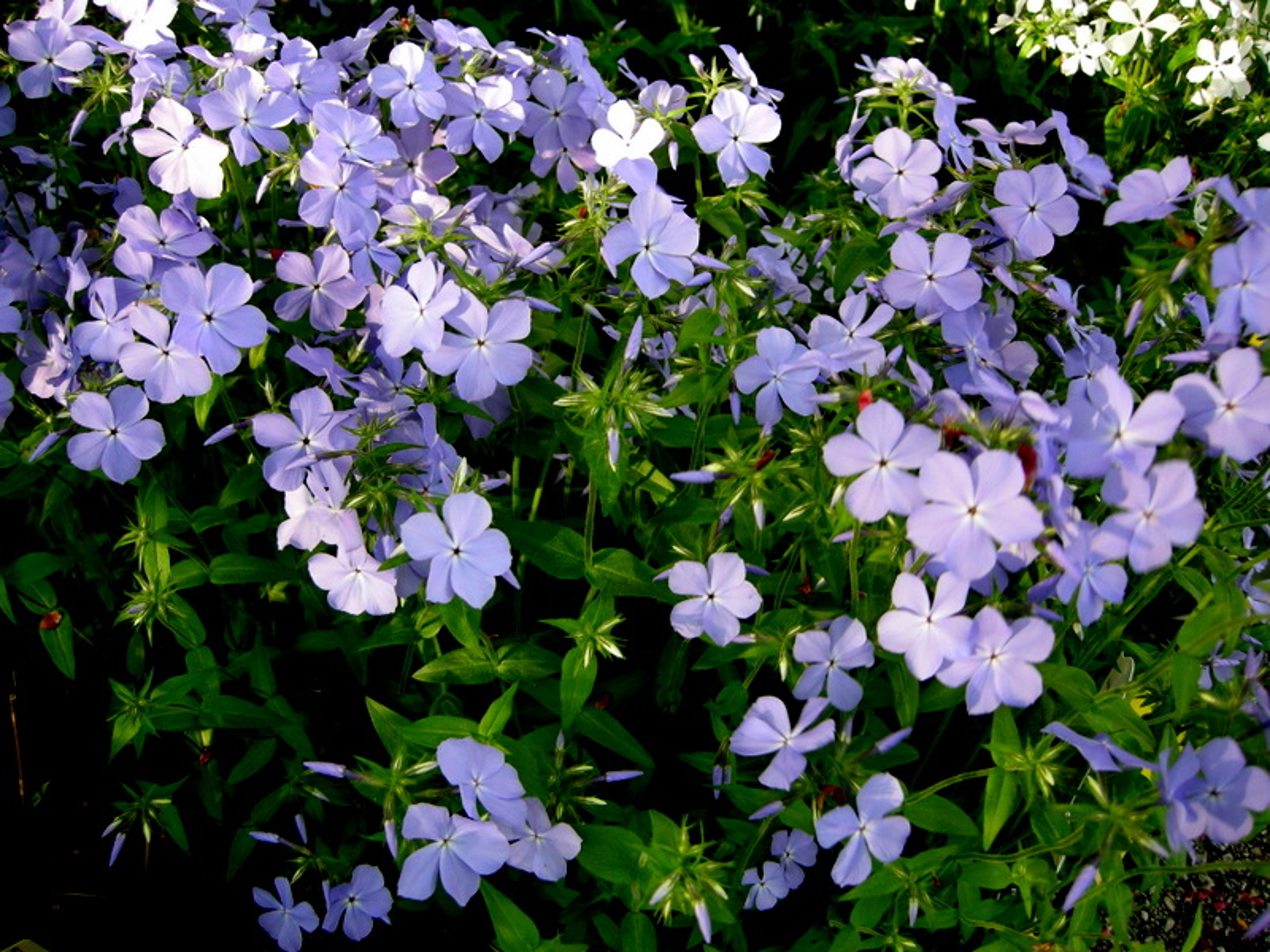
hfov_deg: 51.4
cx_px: 635
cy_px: 476
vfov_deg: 39.7
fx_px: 1321
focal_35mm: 36
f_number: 2.7
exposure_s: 1/50.1
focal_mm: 7.5
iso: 89
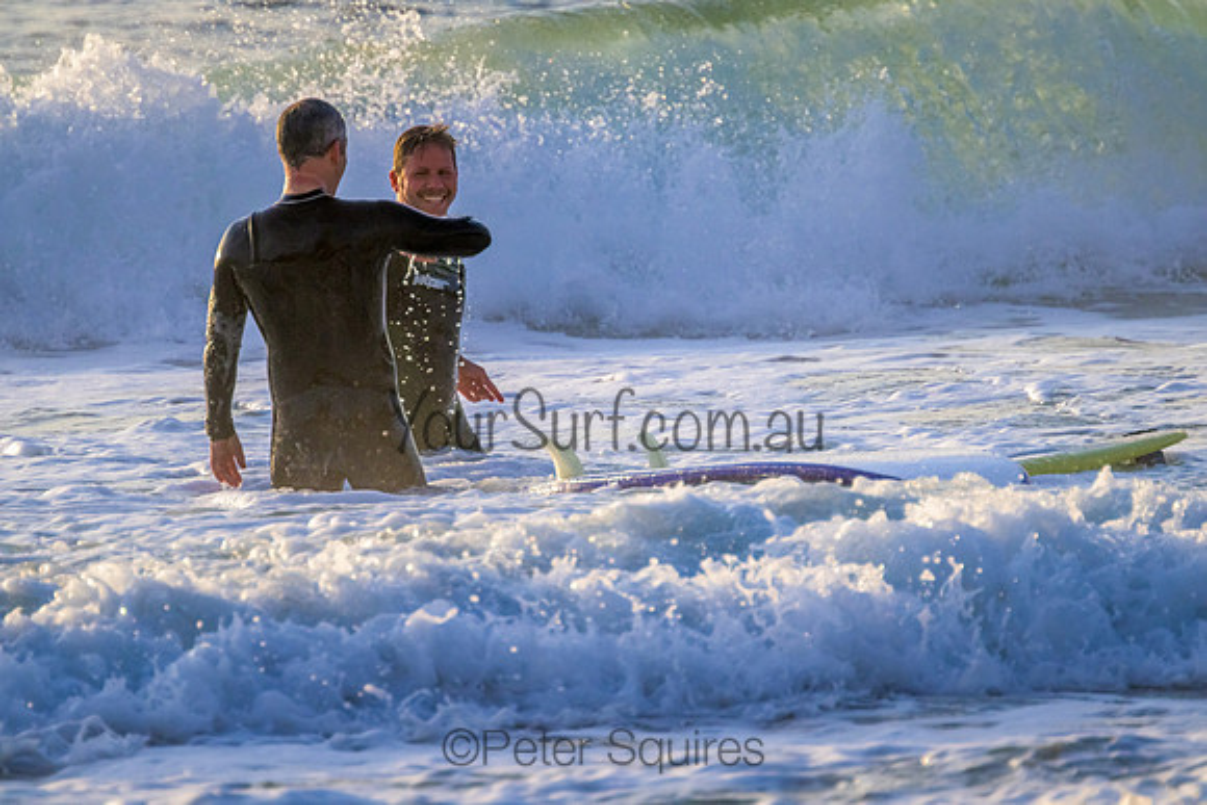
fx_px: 26827
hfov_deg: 2.6
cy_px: 402
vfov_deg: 1.7
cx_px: 604
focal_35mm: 800
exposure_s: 1/1600
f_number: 11
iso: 2000
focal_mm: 800
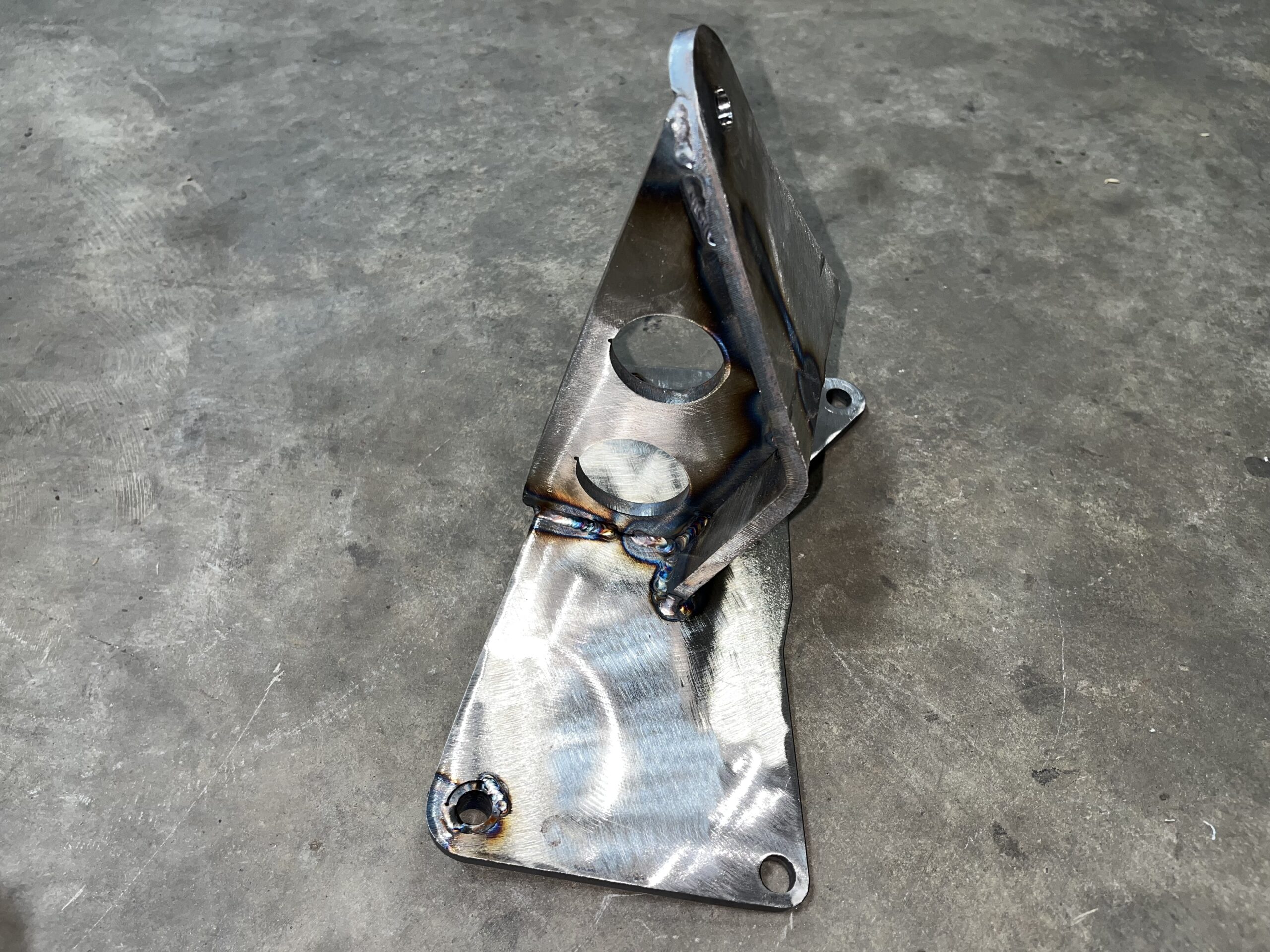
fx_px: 954
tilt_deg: -50.5
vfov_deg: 53.1
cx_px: 635
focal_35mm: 26
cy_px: 476
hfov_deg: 67.3
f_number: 1.6
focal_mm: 5.1
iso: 32
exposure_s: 1/40
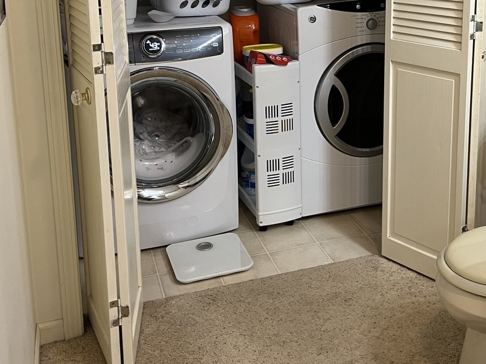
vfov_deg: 29.8
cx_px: 317
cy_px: 50
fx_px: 660
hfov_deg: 40.0
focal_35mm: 47
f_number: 1.6
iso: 125
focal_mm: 5.1
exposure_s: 1/60
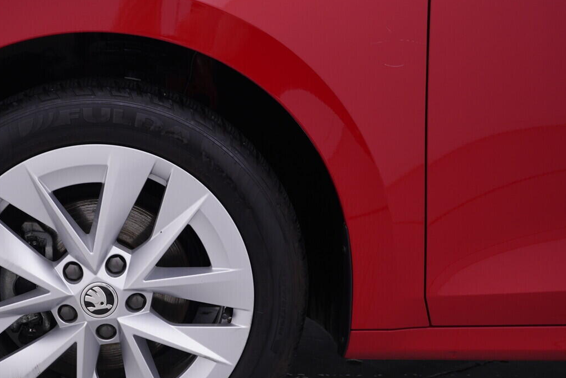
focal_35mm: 51
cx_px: 172
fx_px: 802
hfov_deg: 38.3
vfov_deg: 26.3
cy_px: 261
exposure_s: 1/60
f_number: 4
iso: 125
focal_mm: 24
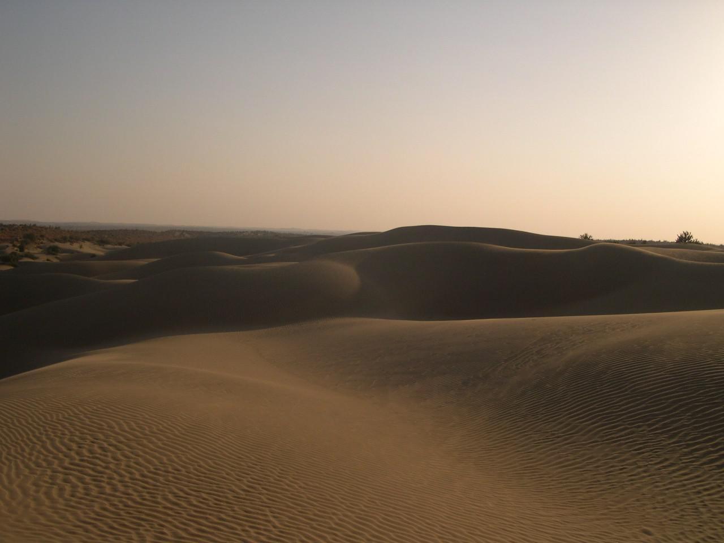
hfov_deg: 49.0
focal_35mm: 38
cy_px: 272
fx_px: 795
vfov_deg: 37.7
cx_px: 362
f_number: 7.6
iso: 100
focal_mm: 8
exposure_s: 1/398
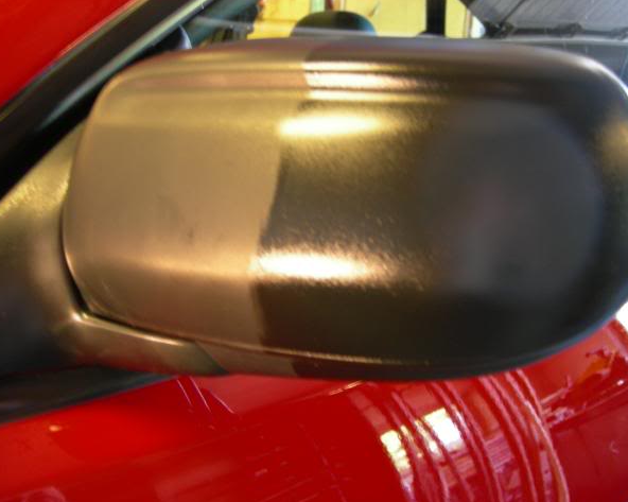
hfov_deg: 47.9
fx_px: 706
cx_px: 331
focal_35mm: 38
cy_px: 253
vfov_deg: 39.1
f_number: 2.7
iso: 131
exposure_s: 1/4
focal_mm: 7.5
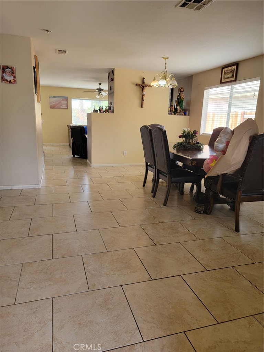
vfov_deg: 71.6
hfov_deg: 56.8
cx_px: 132
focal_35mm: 24
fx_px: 244
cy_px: 176
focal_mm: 6.7
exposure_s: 1/120
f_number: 1.8
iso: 125
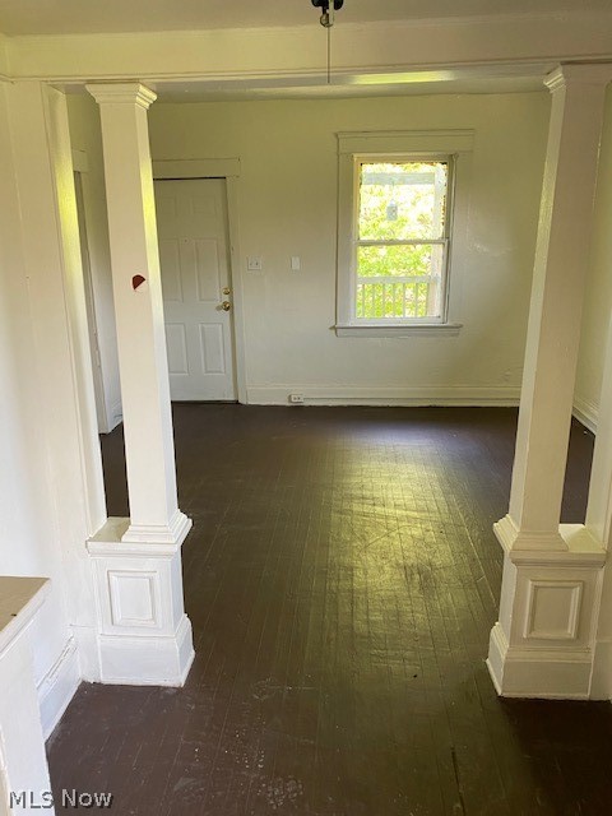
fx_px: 613
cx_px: 306
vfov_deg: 67.3
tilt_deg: -14.8
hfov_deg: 53.1
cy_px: 408
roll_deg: -0.2
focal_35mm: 26
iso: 125
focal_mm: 4.25
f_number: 1.8
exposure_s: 1/73
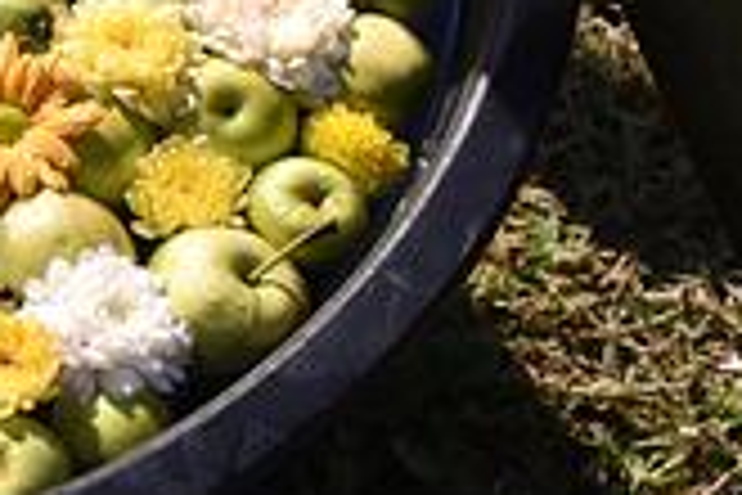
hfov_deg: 13.5
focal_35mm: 140
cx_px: -477
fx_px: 2885
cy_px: -137
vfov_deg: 9.6
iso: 400
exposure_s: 1/1000
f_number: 8
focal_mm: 26
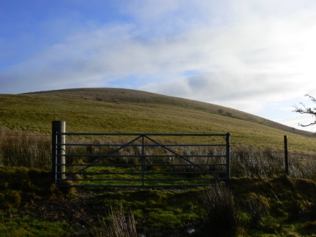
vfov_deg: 39.7
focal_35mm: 36
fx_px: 329
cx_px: 158
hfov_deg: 51.4
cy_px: 118
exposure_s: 1/400
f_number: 6.3
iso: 80
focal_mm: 6
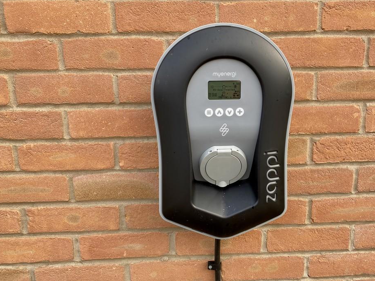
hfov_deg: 61.5
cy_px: 150
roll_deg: -1.4
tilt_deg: -11.6
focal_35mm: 29
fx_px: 314
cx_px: 206
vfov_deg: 48.2
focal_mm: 4.25
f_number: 1.8
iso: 32
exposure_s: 1/159
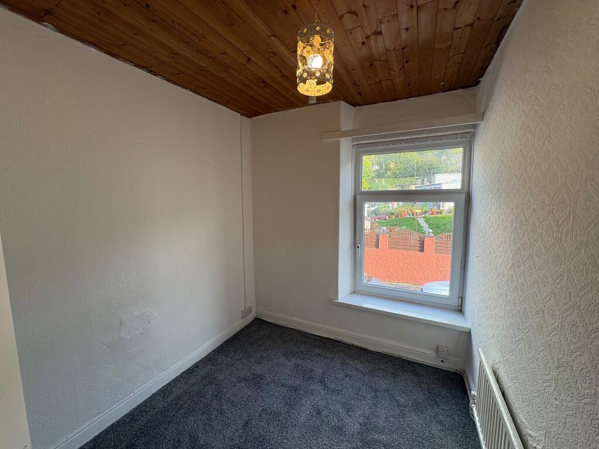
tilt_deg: -5.6
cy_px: 224
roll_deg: +0.3
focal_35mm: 14
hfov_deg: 102.1
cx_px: 300
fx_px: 242
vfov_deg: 85.7
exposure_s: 1/132
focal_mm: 2.22
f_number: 2.2
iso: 64
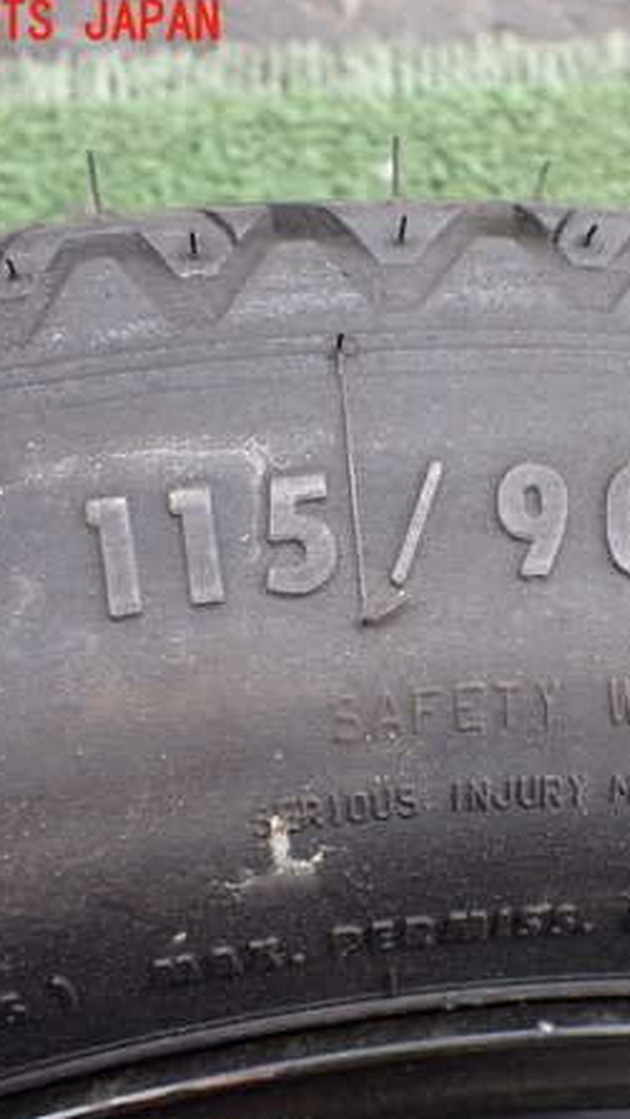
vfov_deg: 46.4
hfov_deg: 26.5
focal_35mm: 44
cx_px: 517
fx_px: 1306
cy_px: 557
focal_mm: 5.4
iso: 200
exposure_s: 1/125
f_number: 2.3
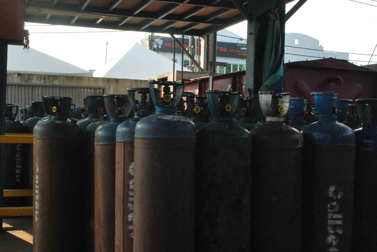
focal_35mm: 48
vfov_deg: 28.2
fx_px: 503
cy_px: 126
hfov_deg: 41.1
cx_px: 188
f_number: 20
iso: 800
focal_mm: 32
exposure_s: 1/100
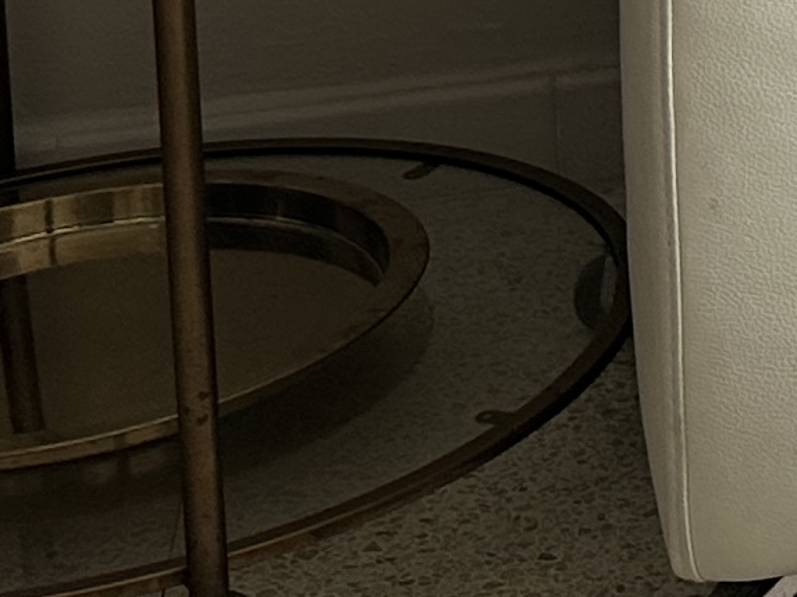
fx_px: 3889
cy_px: -896
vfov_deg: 8.0
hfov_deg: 9.4
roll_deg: -1.2
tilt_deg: -8.5
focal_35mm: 169
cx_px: 2326
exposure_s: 1/121
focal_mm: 6.86
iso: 64
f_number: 1.78
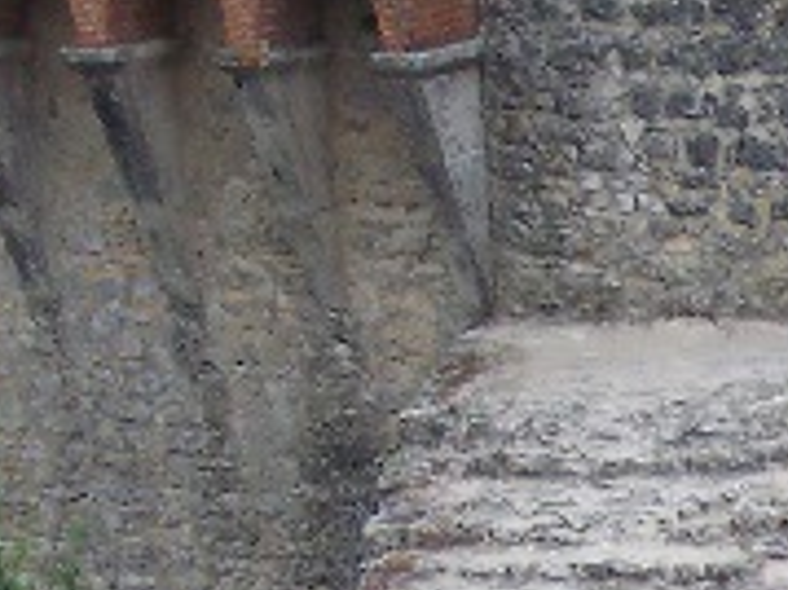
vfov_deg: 8.3
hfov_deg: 11.1
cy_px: 1132
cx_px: 1281
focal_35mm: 170
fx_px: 3867
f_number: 2.8
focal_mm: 8
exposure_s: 1/30
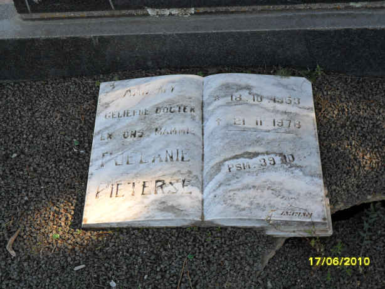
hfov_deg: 36.8
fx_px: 579
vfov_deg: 28.1
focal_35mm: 52
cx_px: 192
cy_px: 144
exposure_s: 1/60
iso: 100
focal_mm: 9.3
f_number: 5
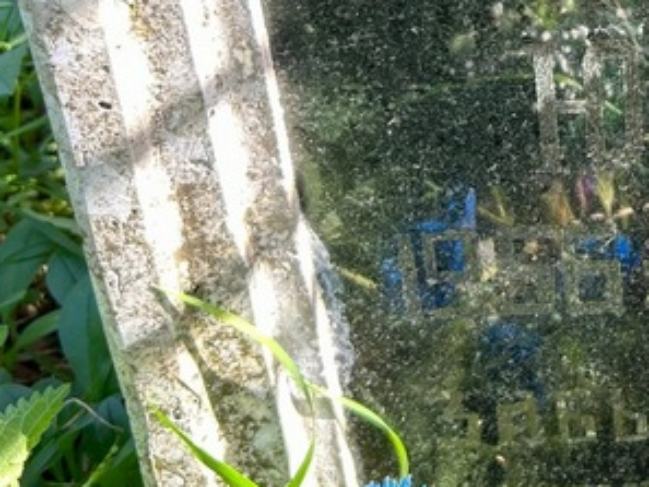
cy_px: -59
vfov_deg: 20.0
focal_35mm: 70
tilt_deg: -27.4
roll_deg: +0.6
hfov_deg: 26.0
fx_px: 1313
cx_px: 688
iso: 50
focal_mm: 5.7
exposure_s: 1/191
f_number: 1.5
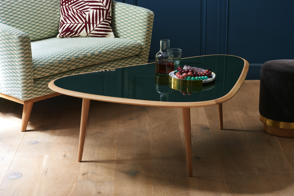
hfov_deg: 23.9
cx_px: 147
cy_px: 98
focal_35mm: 85
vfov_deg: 16.1
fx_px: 694
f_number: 13
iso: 64
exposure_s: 4
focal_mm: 85
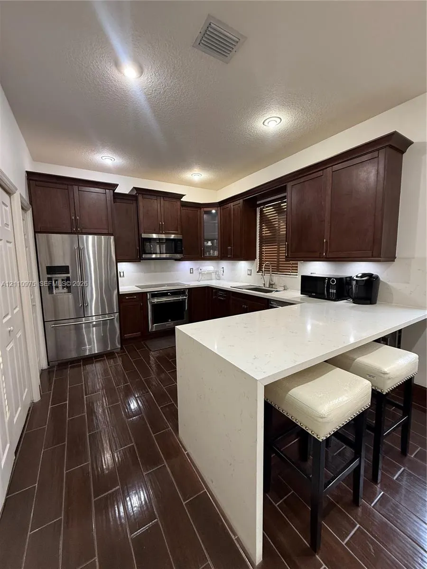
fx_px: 230
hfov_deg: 85.7
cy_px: 284
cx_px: 214
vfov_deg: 102.1
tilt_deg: -5.5
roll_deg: +0.4
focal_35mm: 14
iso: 250
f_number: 2.2
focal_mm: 2.22
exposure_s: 1/60
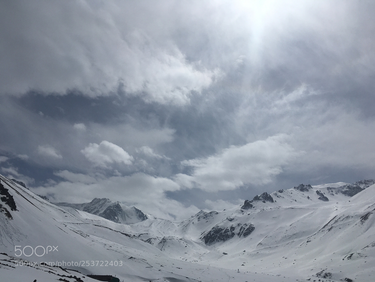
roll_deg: -1.2
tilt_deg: +25.1
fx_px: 314
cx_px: 188
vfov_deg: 48.2
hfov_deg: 61.7
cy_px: 141
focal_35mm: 29
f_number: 2.2
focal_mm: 4.15
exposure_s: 1/15385
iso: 25
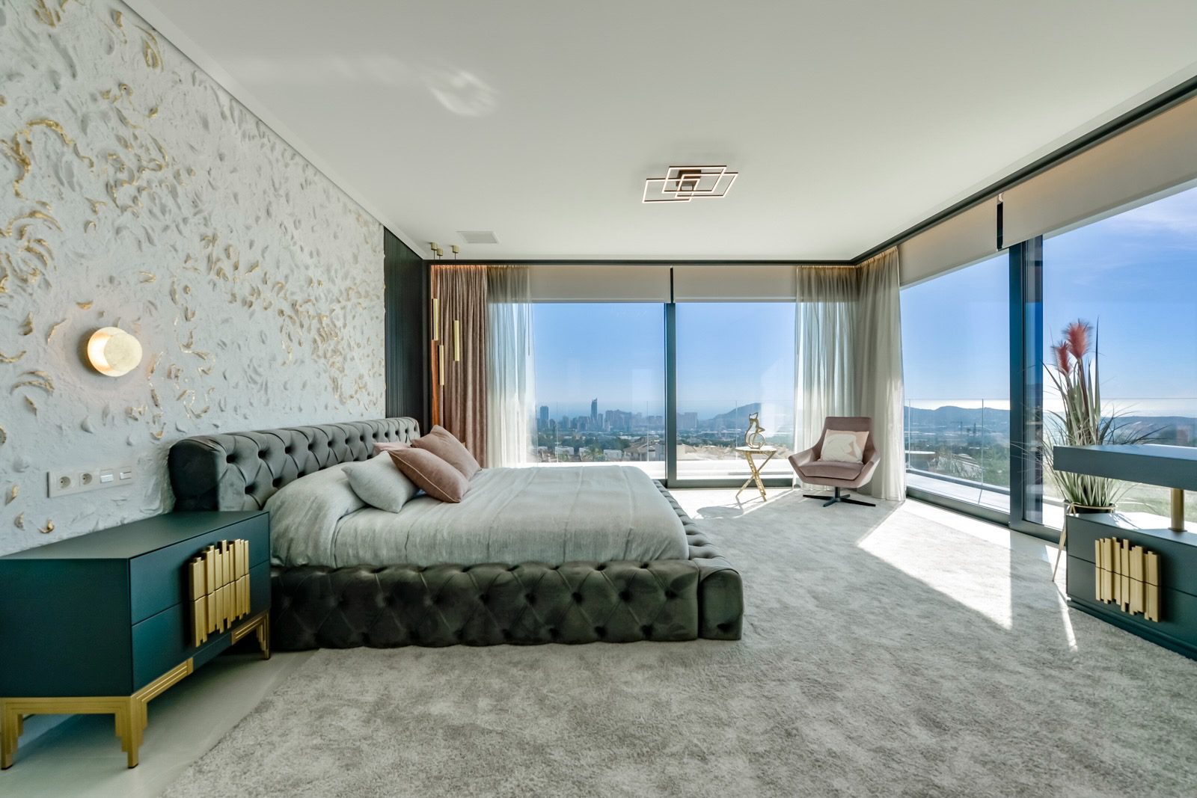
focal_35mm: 14
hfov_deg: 104.2
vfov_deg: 81.2
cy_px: 399
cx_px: 598
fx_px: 466
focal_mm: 14
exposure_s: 1/1000
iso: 400
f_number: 8
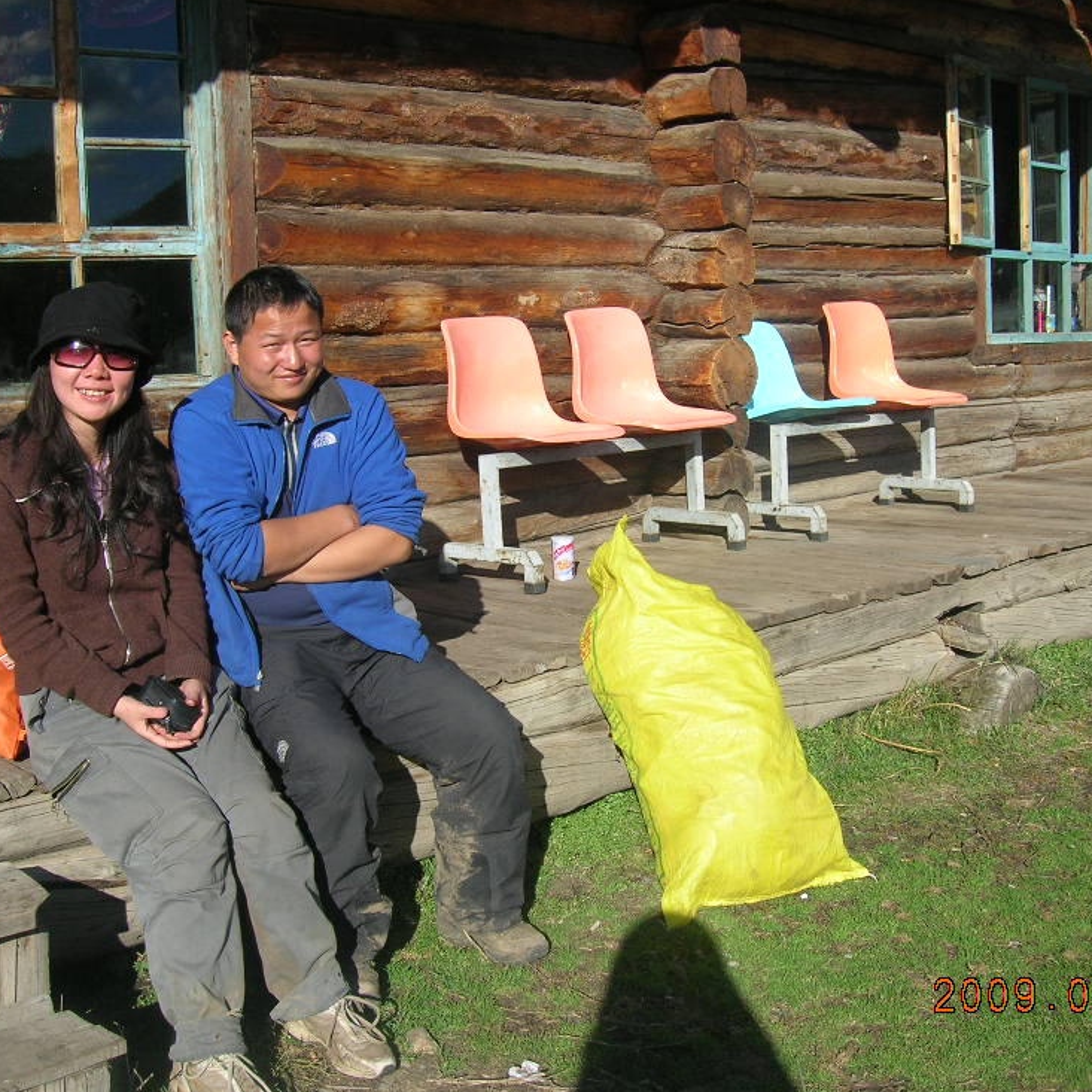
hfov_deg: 40.0
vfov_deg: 40.0
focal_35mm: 42
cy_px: 544
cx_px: 556
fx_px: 1499
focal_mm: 5.7
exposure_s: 1/326
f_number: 4.9
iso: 50
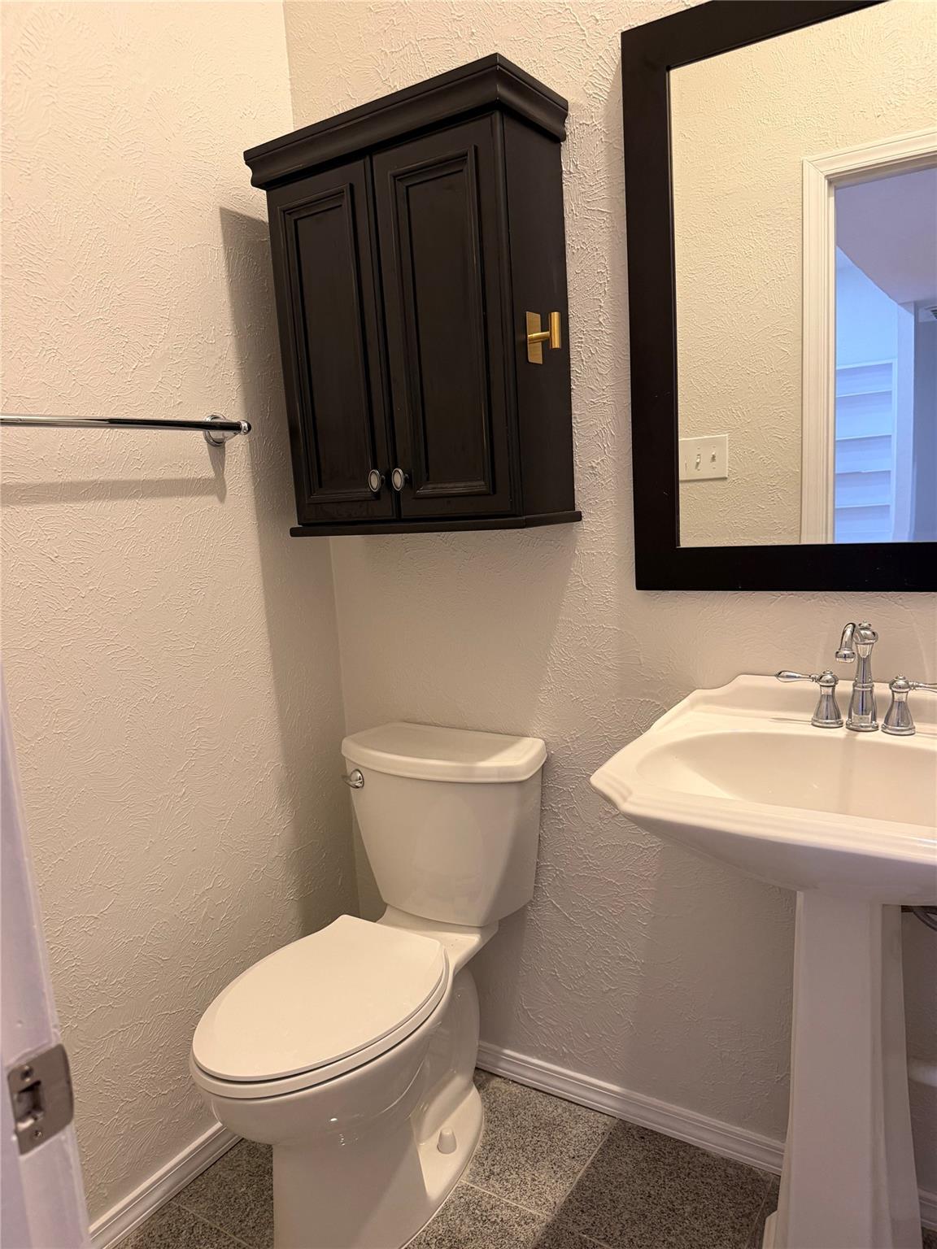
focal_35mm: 24
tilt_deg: -8.6
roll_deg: +3.4
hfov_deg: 56.8
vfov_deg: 71.6
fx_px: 866
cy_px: 624
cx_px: 468
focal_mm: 6.76
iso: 320
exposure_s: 1/60
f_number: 1.78
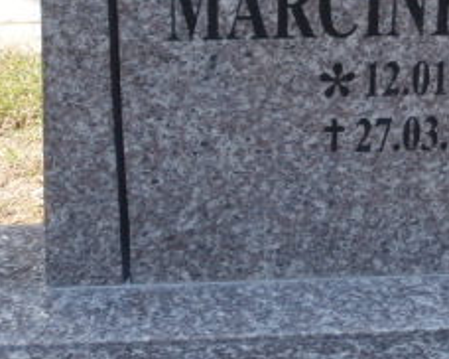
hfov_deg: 14.9
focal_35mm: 129
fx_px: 1713
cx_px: 343
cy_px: 45
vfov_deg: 11.9
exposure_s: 1/160
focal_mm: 8.29
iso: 100
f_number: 4.2
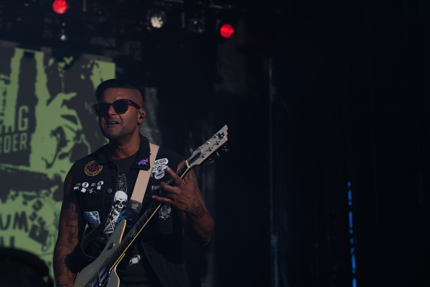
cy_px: 144
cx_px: 215
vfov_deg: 13.0
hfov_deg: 19.5
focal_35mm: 105
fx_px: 1254
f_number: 6.3
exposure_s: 1/320
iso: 100
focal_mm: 105
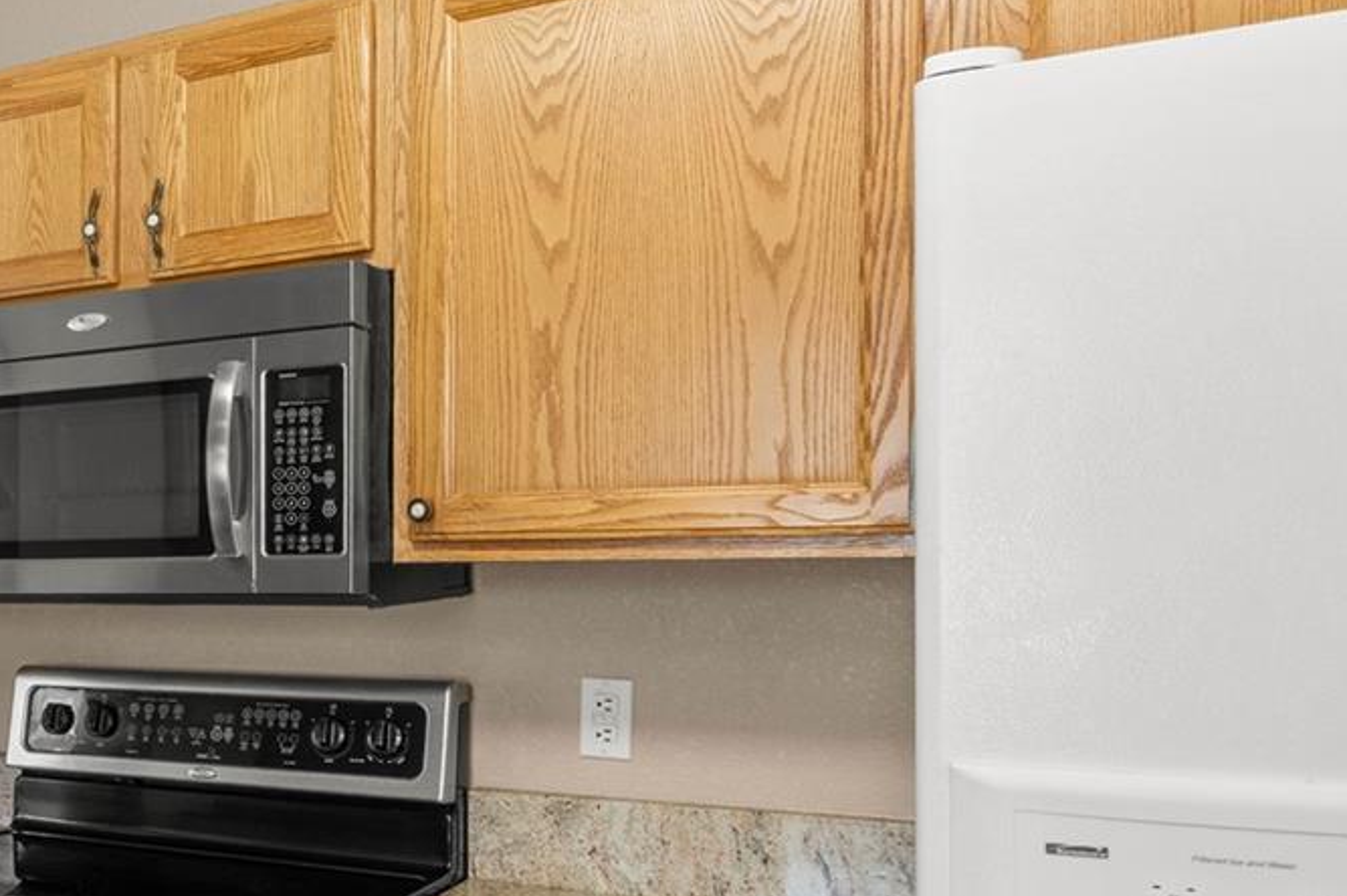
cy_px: 777
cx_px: 77
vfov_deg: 35.1
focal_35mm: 36
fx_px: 1346
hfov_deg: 46.6
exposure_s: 1/3
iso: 200
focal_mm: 10
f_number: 10
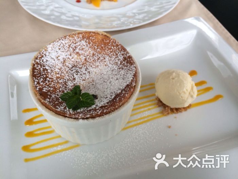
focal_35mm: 30
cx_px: 119
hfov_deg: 60.0
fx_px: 206
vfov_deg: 46.8
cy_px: 90
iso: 50
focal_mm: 4.12
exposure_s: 1/60
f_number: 2.2
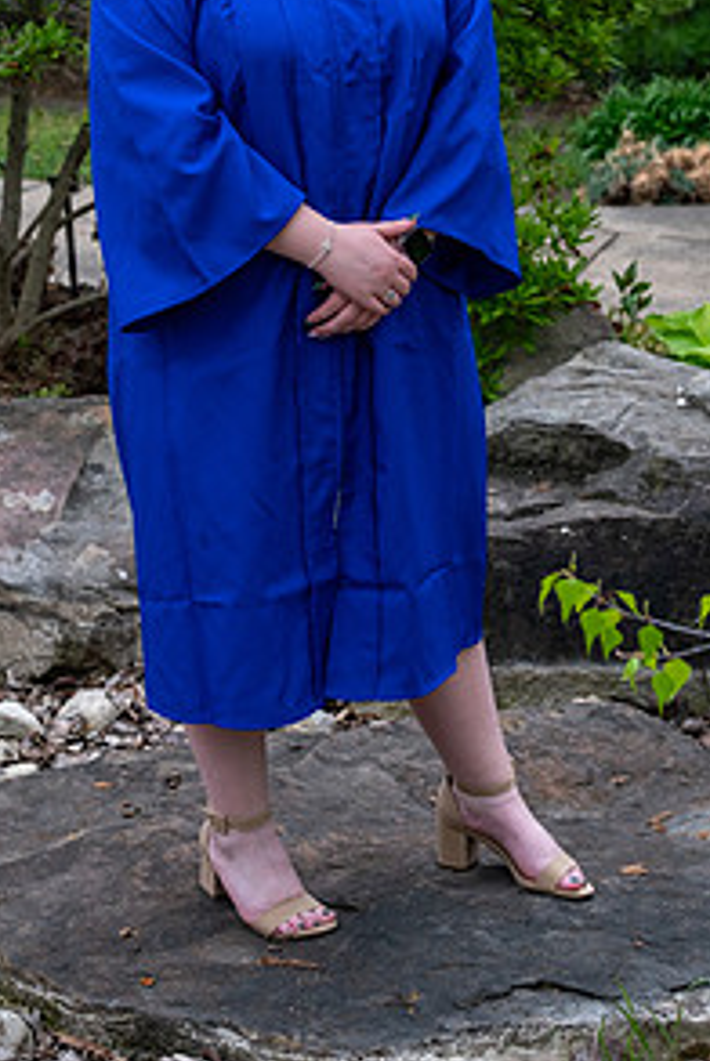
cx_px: 388
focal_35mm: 115
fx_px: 3394
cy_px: 293
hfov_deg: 11.9
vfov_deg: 17.7
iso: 250
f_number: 4.5
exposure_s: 1/250
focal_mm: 50
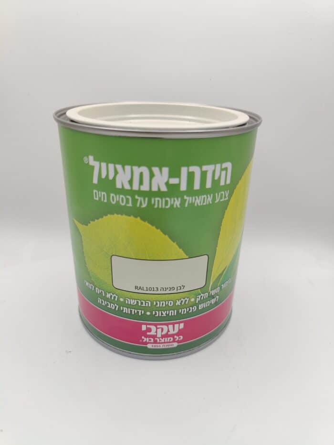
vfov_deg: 73.9
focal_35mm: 23
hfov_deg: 59.0
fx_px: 295
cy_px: 222
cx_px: 167
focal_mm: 6.06
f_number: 1.8
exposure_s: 1/100
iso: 64
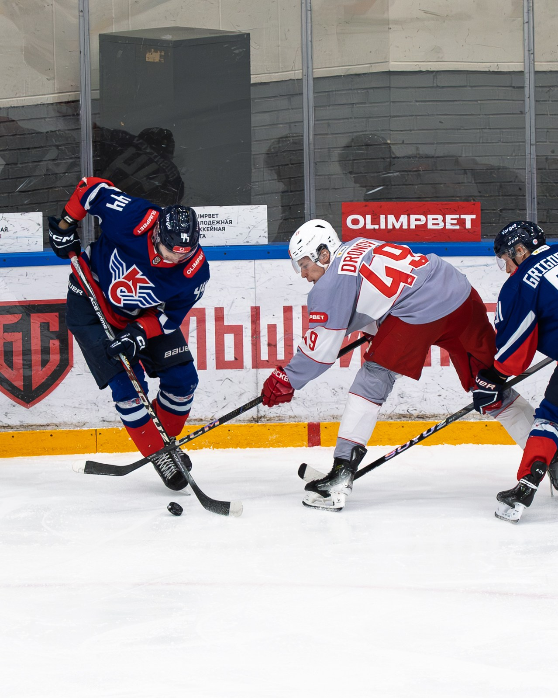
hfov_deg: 3.7
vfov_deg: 4.6
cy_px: 292
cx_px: 359
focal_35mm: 421
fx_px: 8699
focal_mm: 120
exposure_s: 1/1000
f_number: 4
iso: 2000
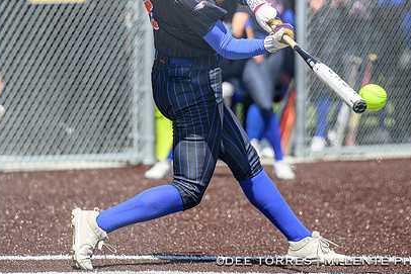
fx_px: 2935
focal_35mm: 257
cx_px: 186
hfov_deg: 8.0
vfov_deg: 5.3
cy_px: 34
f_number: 2.8
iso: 220
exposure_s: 1/3200
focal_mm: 125
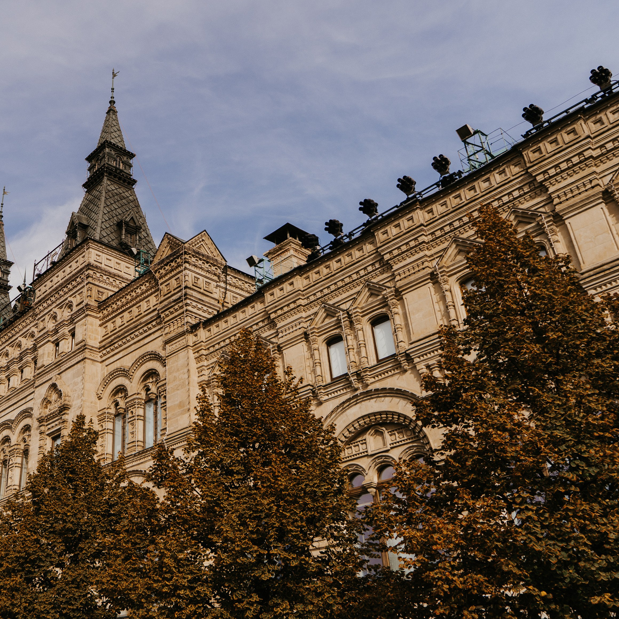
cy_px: 282
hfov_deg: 44.0
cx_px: 128
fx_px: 728
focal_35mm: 36
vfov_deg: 46.0
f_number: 4
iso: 100
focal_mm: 24
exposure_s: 1/400
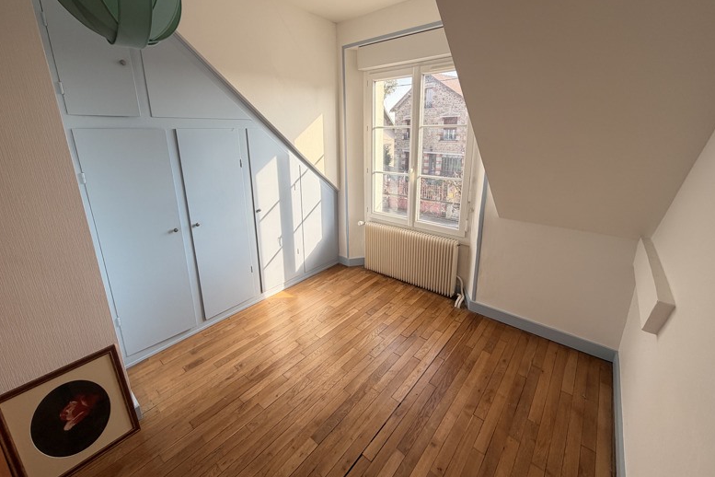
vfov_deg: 77.0
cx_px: 358
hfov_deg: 100.4
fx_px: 298
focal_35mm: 15
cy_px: 208
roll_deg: +0.9
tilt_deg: -14.3
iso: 64
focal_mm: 2.22
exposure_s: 1/121
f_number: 2.2
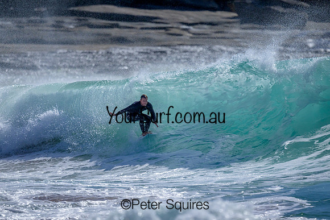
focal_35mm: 800
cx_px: 165
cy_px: 110
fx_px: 7335
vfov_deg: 1.7
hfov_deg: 2.6
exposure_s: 1/2000
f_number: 6.3
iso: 1250
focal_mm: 800
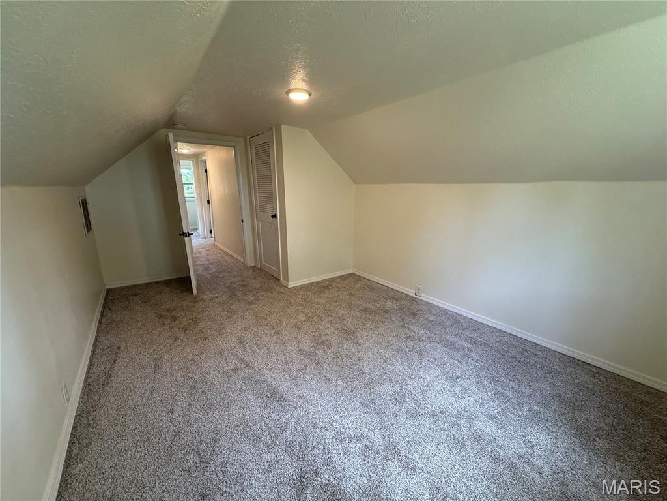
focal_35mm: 14
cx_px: 334
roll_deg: -0.5
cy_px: 250
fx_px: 270
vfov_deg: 85.7
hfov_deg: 102.1
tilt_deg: -13.9
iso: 250
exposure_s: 1/120
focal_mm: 2.22
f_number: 2.2
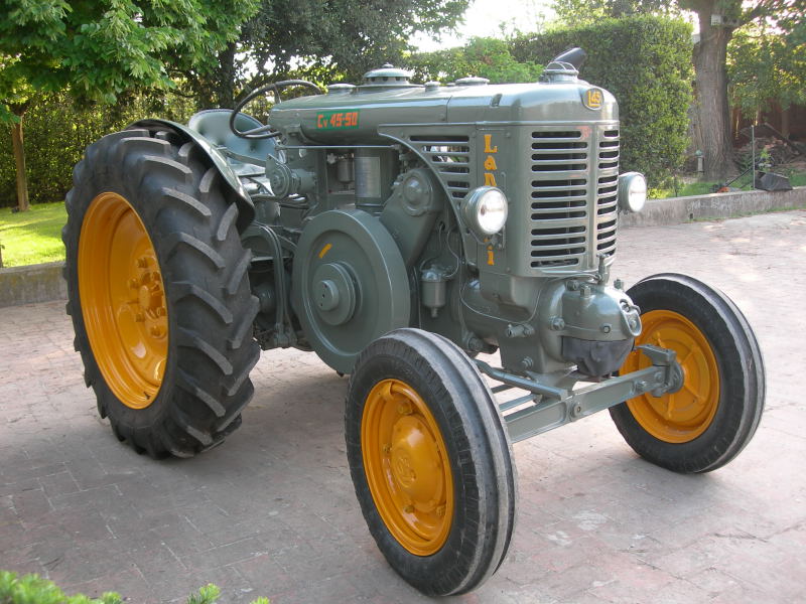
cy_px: 302
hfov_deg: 49.0
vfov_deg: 37.7
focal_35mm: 38
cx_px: 403
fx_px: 885
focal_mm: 7.8
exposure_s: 1/72.7
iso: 50
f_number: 2.8
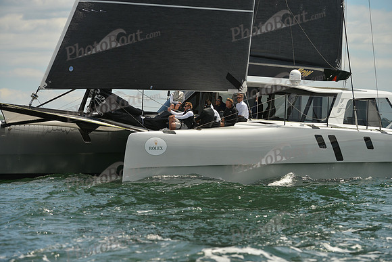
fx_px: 2178
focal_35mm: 200
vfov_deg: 6.9
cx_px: 196
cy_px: 131
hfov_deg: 10.3
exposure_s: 1/1000
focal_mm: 200
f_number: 6.3
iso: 200
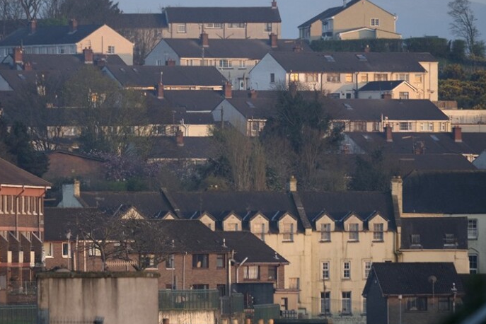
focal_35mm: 858
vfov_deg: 1.6
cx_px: 187
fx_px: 11582
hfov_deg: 2.4
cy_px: 169
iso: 800
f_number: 7.3
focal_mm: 436.8
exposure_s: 1/240
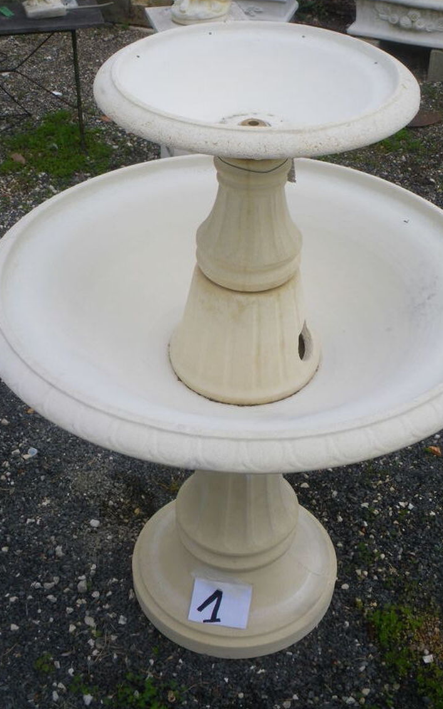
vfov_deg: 44.2
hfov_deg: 28.6
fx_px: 869
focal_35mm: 45
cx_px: 231
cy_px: 299
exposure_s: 1/250
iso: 64
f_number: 5.4
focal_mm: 6.3
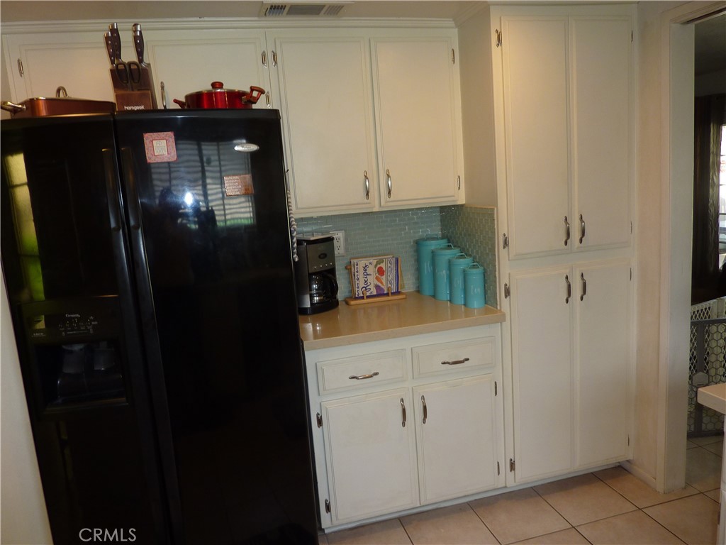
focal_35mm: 25
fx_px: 524
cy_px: 272
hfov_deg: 69.4
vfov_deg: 54.9
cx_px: 363
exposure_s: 1/30
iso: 100
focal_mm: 4.1
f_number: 3.3
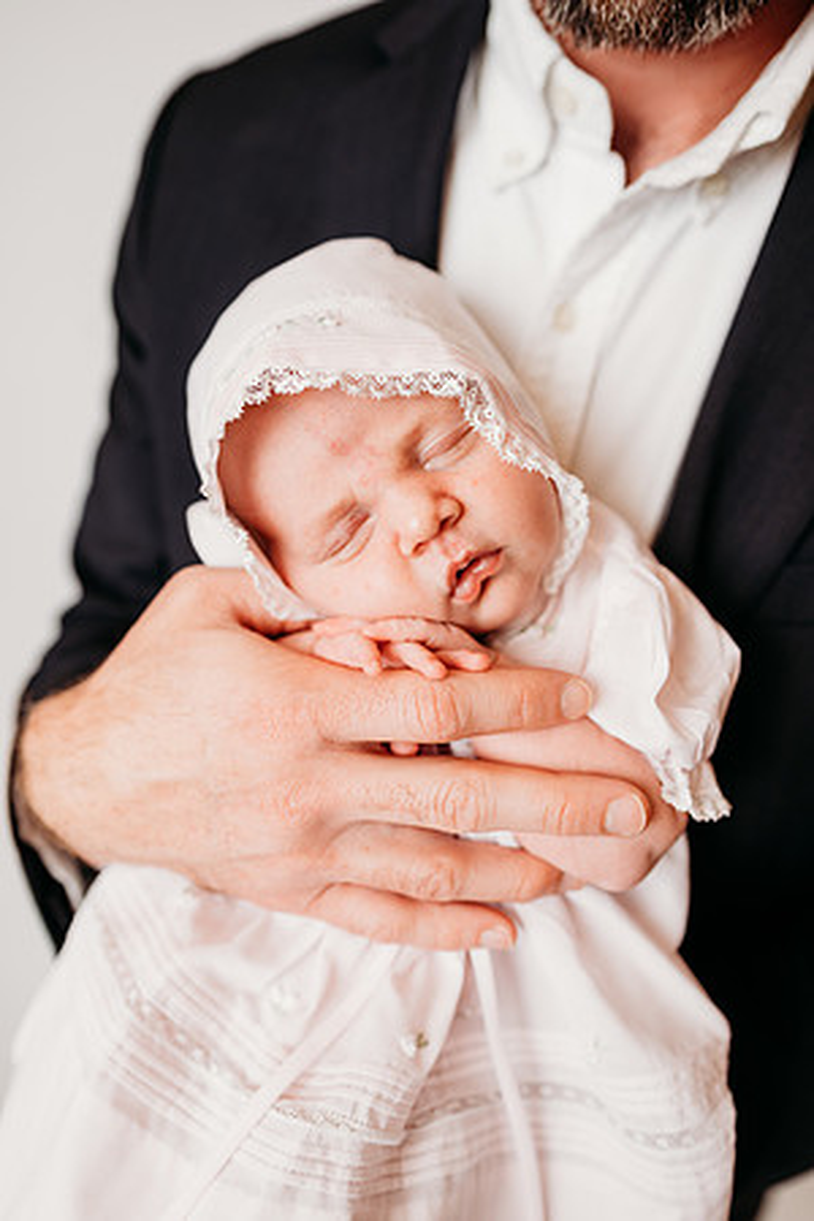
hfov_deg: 53.1
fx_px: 814
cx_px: 407
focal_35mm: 24
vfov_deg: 73.7
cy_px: 610
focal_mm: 24
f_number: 2.8
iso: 100
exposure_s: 1/200
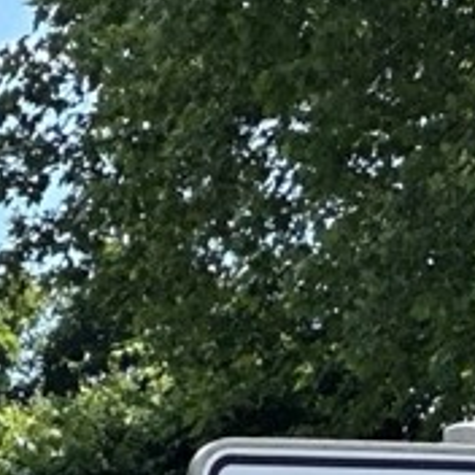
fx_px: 9610
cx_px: 1071
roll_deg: +0.0
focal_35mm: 619
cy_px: 1247
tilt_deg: +2.0
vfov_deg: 2.8
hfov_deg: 2.8
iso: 32
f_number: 2.8
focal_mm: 9
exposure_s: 1/342
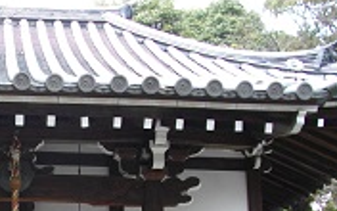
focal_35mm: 75
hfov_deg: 26.5
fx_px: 689
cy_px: 255
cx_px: 26
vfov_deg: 16.6
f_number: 2.9
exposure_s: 1/60
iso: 200
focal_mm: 5.7
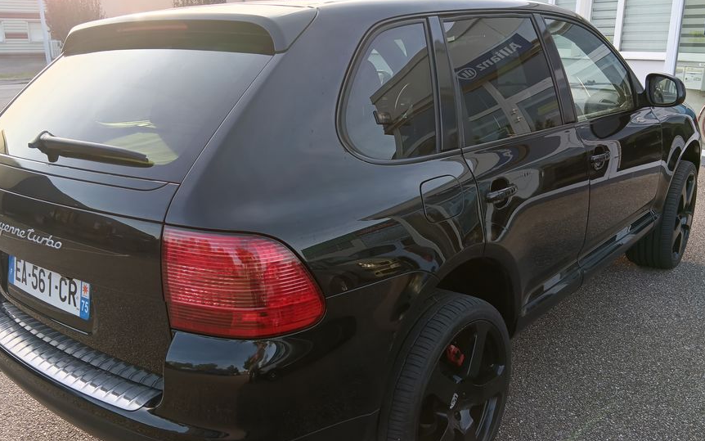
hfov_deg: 59.6
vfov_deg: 39.3
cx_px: 378
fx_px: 615
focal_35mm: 32
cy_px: 260
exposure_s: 1/100
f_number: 1.8
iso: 97
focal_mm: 3.96
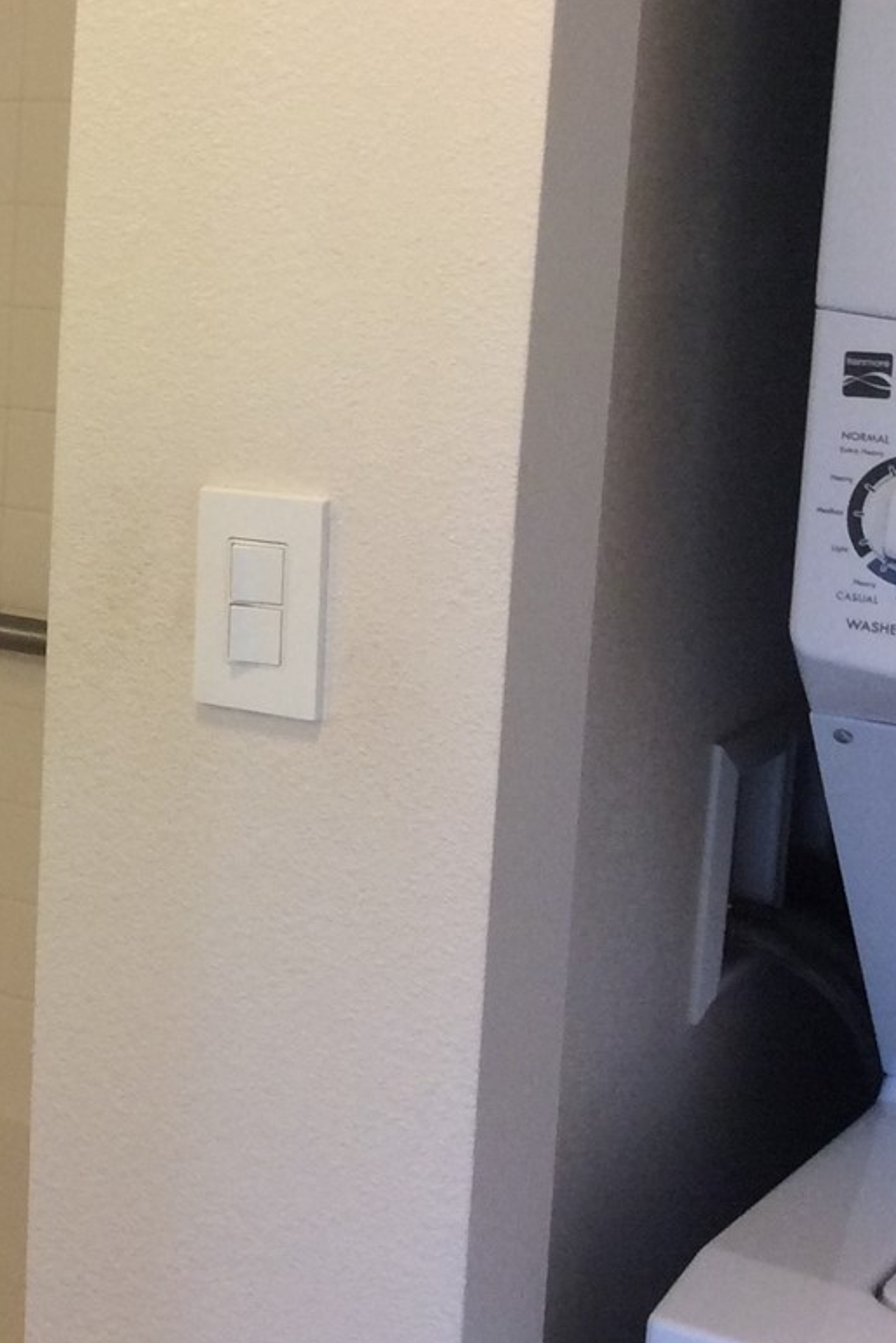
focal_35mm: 69
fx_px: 2575
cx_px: -474
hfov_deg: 17.6
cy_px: 502
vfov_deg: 29.1
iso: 64
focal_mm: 3.3
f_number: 2.4
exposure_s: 1/24
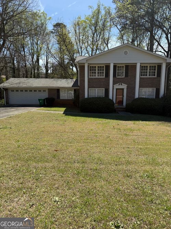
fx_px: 158
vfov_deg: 71.6
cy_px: 114
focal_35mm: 24
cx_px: 86
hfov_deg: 56.8
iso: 80
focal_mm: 6.76
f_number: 1.78
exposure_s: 1/3425
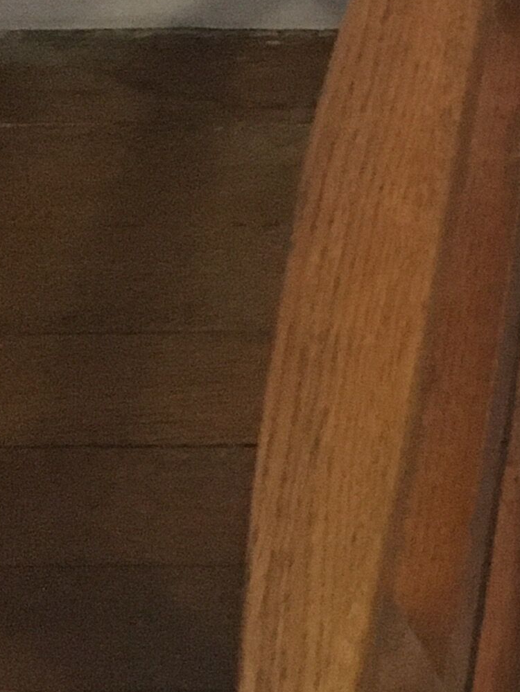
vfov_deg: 16.7
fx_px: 2342
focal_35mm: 117
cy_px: 148
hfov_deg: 11.5
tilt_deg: -62.1
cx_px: 1021
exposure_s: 1/17
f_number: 2.2
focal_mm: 4.15
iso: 320
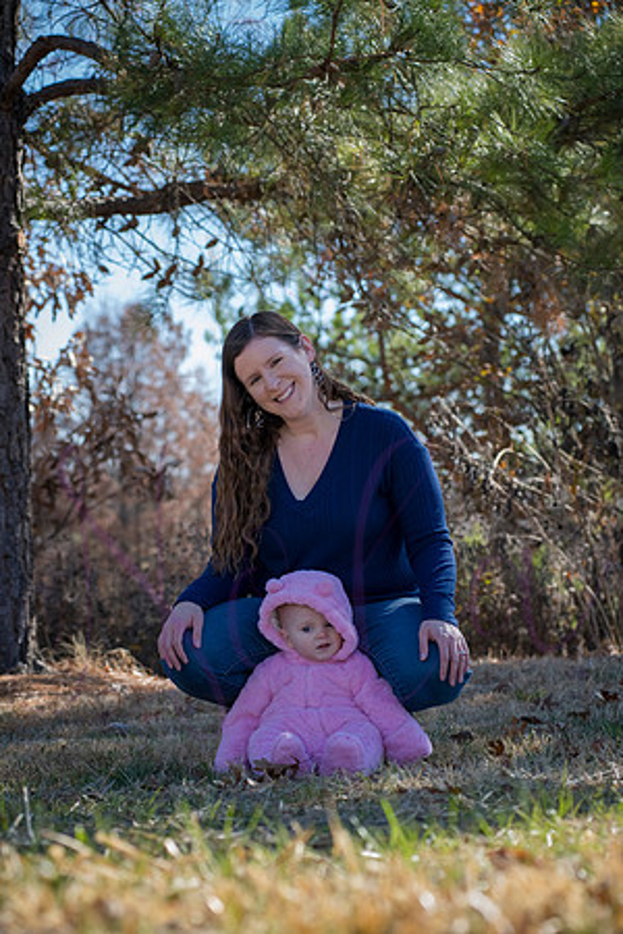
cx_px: 312
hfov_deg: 17.1
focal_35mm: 80
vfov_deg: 25.4
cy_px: 467
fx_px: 2077
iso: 400
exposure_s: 1/640
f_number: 5
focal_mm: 80
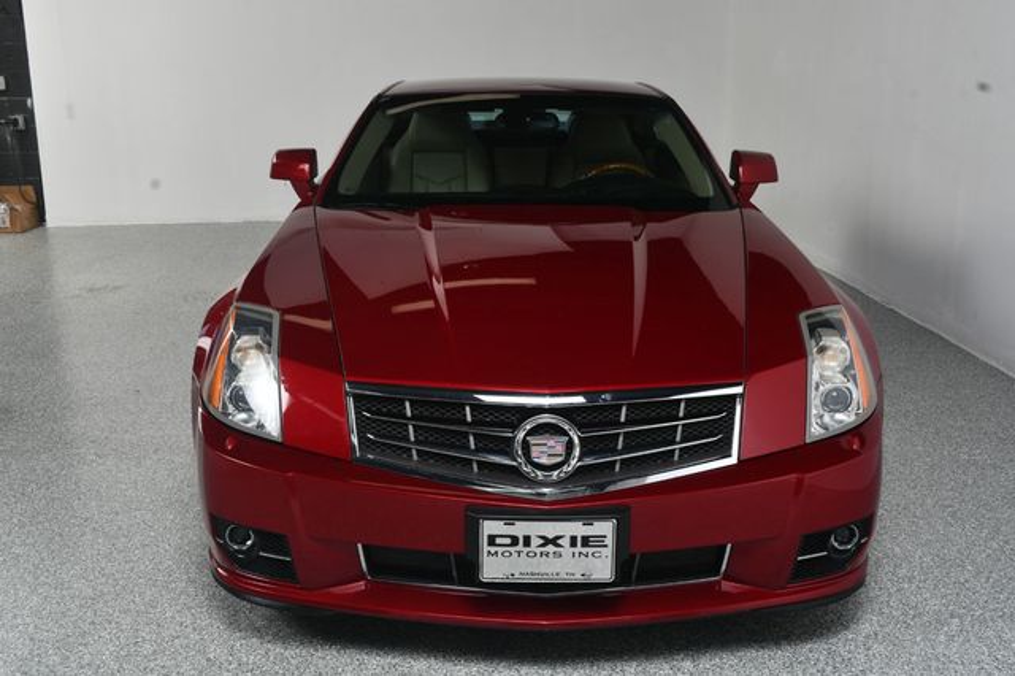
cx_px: 508
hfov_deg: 49.6
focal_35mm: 39
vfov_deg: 34.2
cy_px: 338
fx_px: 1099
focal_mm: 26
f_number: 13
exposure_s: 1/160
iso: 100
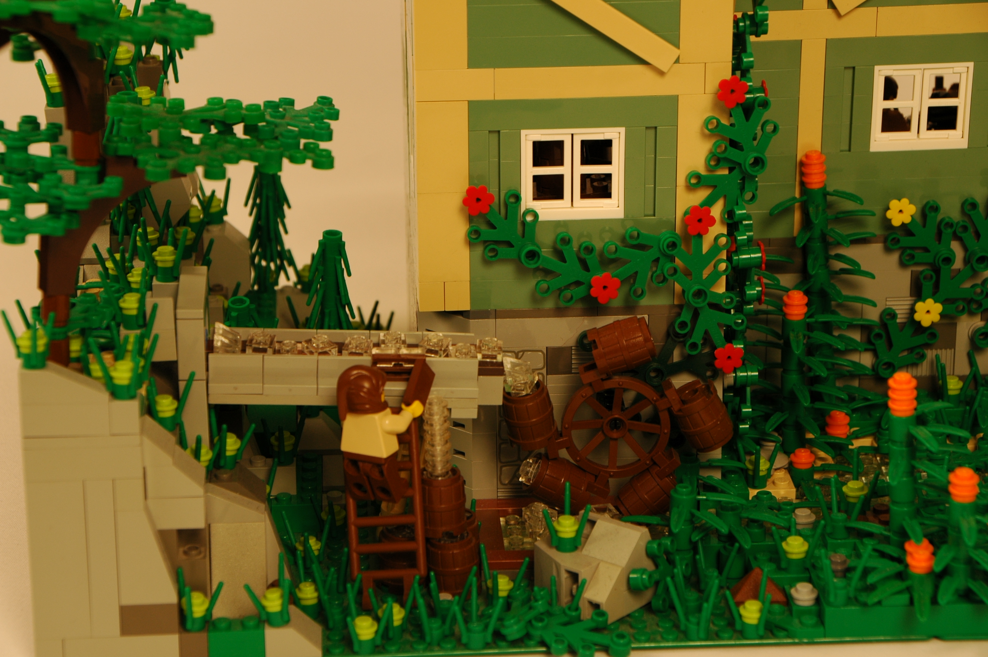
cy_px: 328
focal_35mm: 105
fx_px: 2879
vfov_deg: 13.0
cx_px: 494
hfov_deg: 19.5
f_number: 8
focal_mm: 70
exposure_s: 1/40
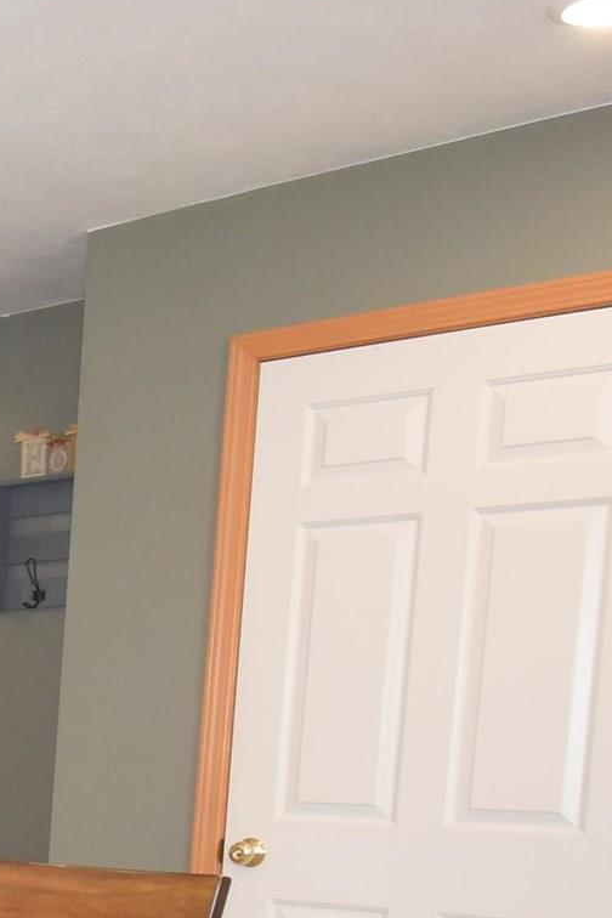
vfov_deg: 30.3
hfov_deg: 15.9
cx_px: -699
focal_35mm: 61
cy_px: 939
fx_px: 1555
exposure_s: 1/60
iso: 800
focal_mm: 10
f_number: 4.5
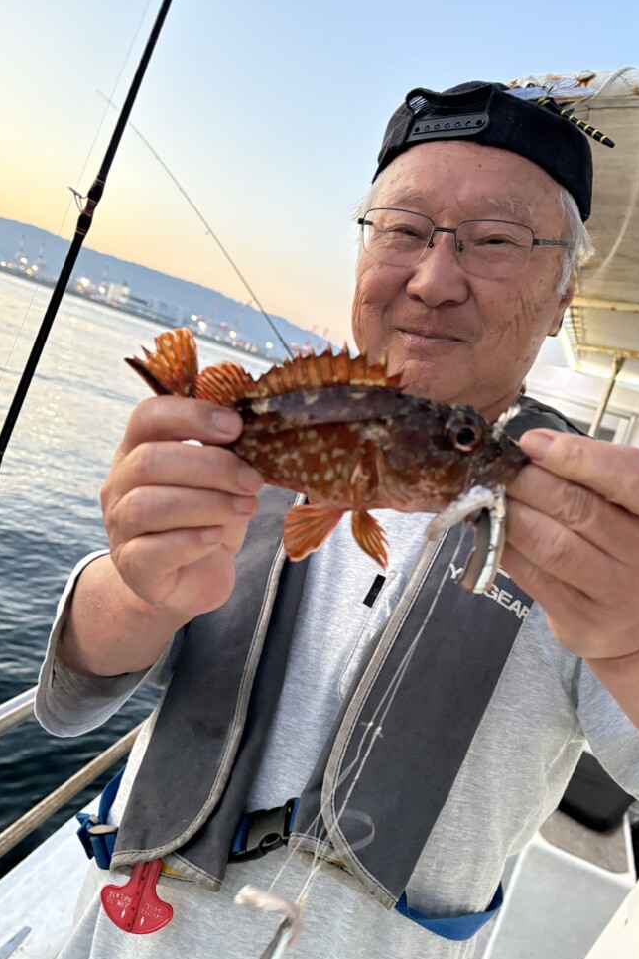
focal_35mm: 28
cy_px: 478
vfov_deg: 65.5
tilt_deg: -7.4
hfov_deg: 46.4
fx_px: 745
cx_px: 322
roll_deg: -18.3
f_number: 1.6
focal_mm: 5.96
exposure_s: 1/60
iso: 500
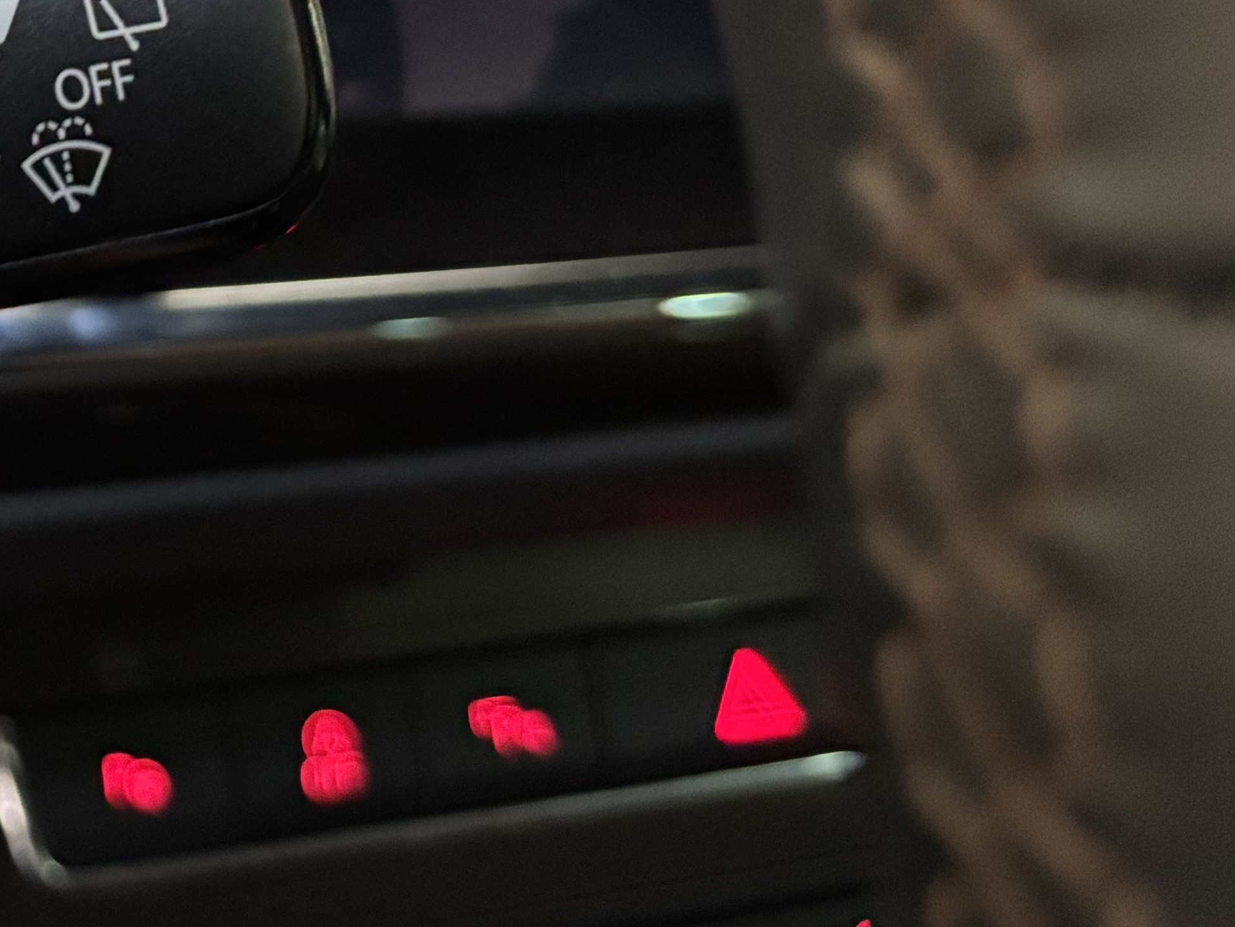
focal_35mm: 77
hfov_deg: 21.9
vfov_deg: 18.5
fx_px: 2747
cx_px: -510
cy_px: -69
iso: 800
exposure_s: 1/25
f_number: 1.6
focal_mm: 5.96
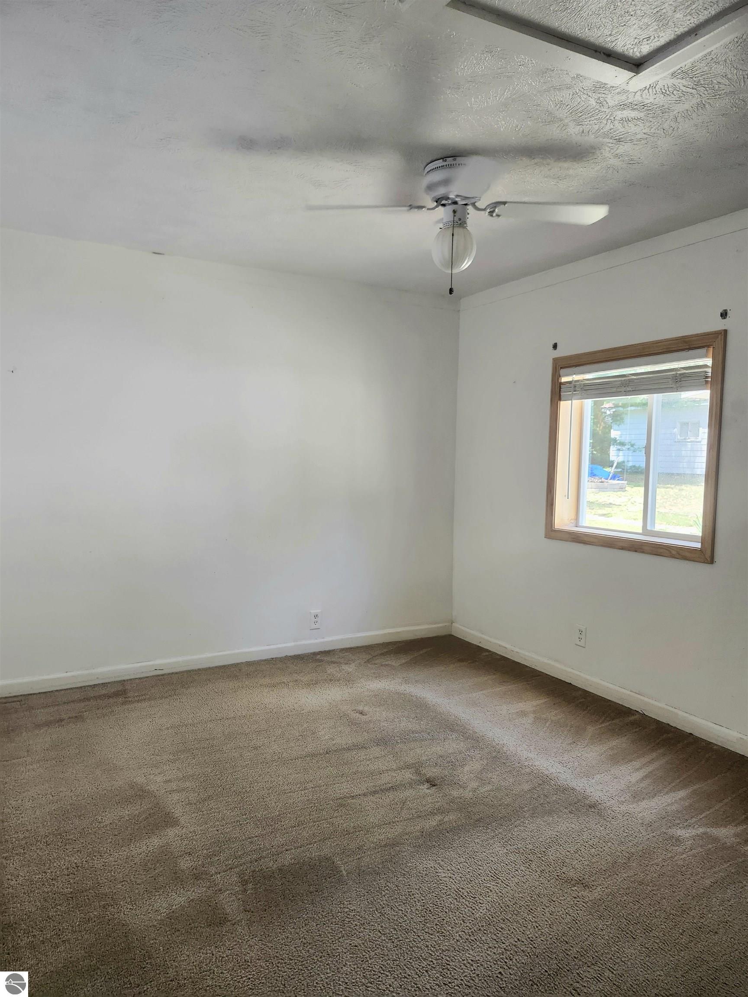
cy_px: 498
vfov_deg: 73.9
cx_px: 374
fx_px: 663
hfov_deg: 58.9
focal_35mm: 23
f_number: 1.8
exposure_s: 1/182
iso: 160
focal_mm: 5.54
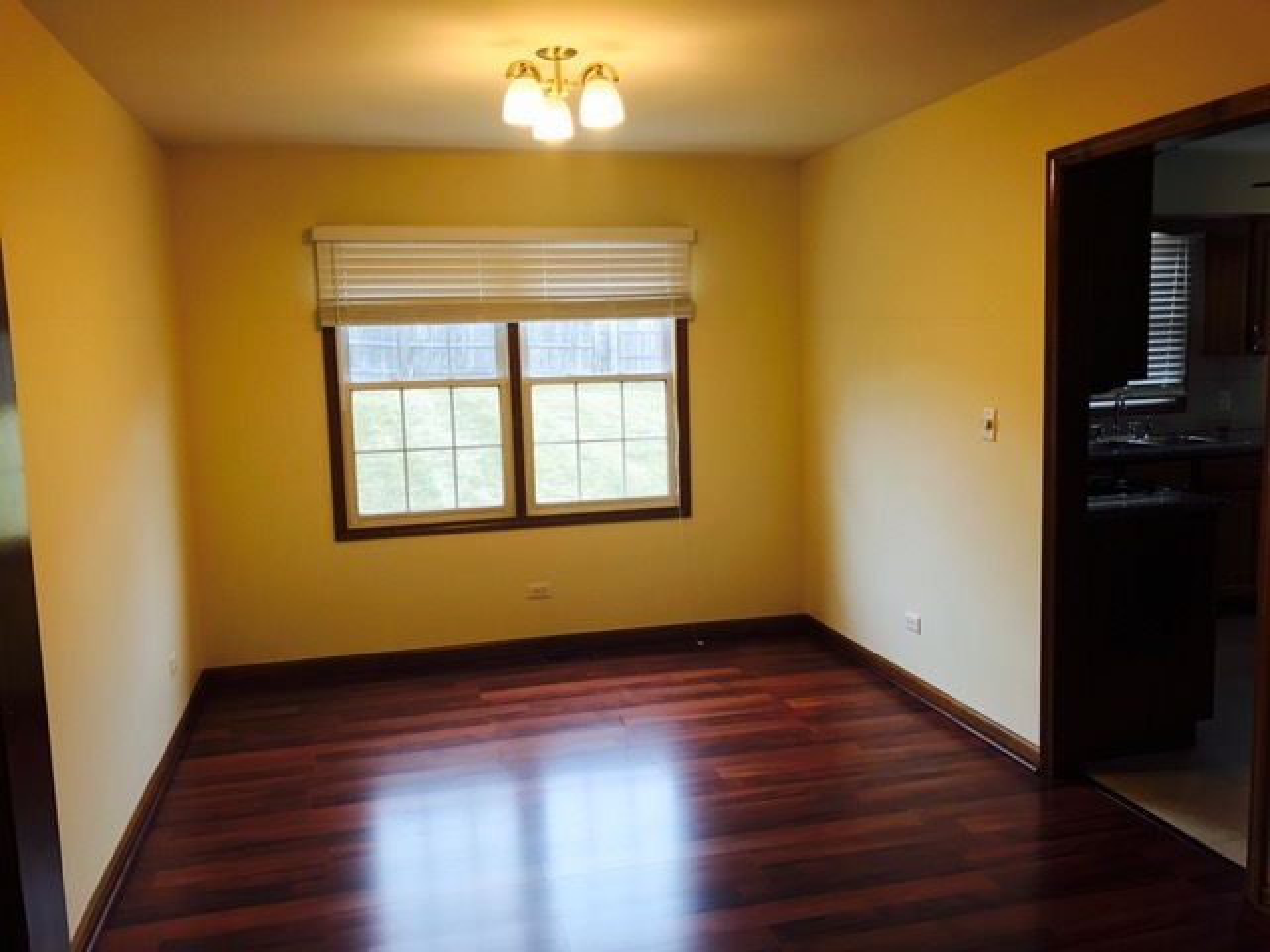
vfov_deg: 49.7
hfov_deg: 63.4
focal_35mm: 28
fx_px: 1027
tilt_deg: -7.6
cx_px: 635
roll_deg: +2.9
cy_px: 476
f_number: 1.8
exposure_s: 1/40
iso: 20
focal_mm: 3.99
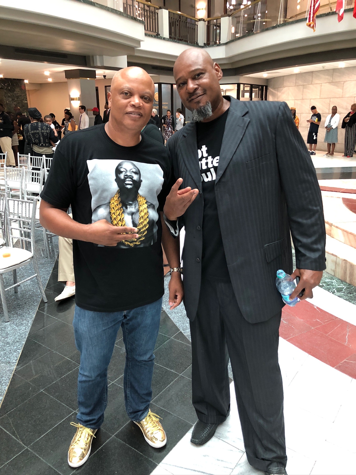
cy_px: 238
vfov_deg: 63.4
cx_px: 178
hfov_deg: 49.7
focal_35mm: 28
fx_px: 384
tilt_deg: -17.8
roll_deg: +1.0
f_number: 1.8
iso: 64
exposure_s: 1/15
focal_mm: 3.99
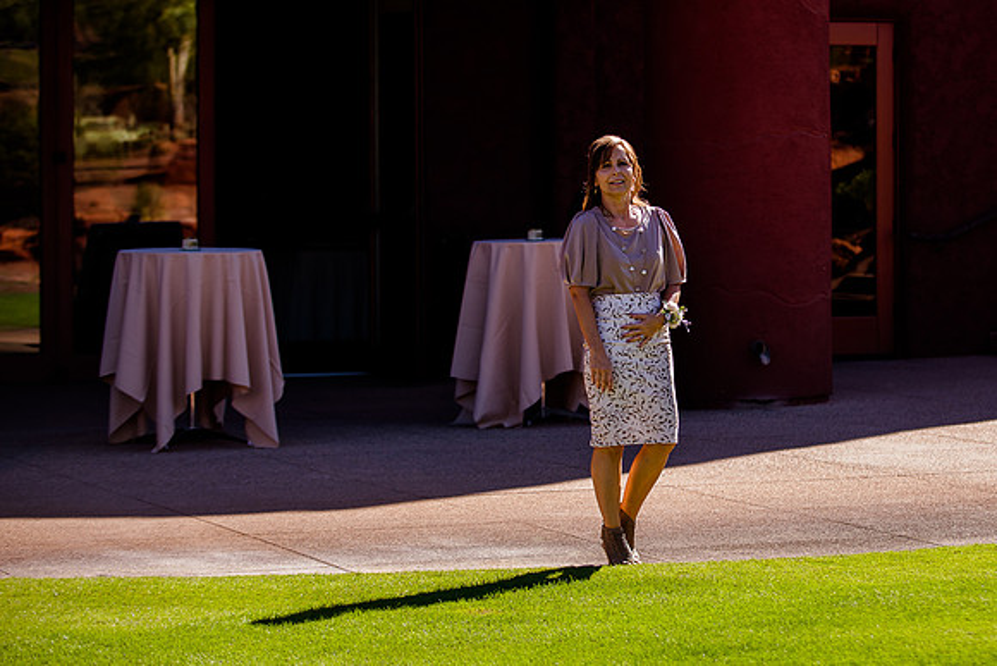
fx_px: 3908
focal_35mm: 141
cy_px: 278
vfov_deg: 9.7
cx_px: 688
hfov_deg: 14.5
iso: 200
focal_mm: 95
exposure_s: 1/800
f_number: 2.8
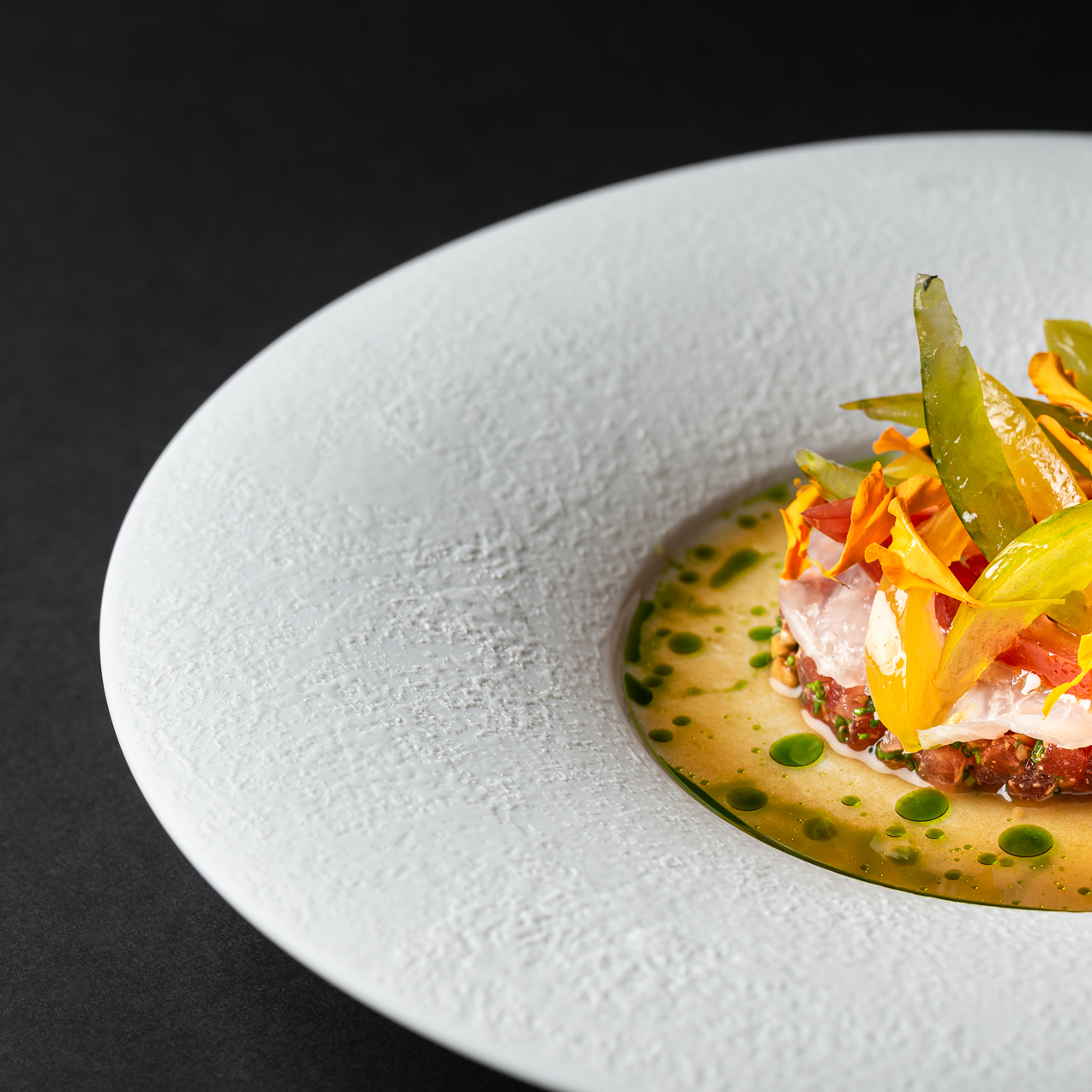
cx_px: 753
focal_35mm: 96
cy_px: 546
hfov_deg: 18.0
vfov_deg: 18.1
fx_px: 3426
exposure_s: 1/125
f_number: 5.6
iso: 80
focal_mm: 50
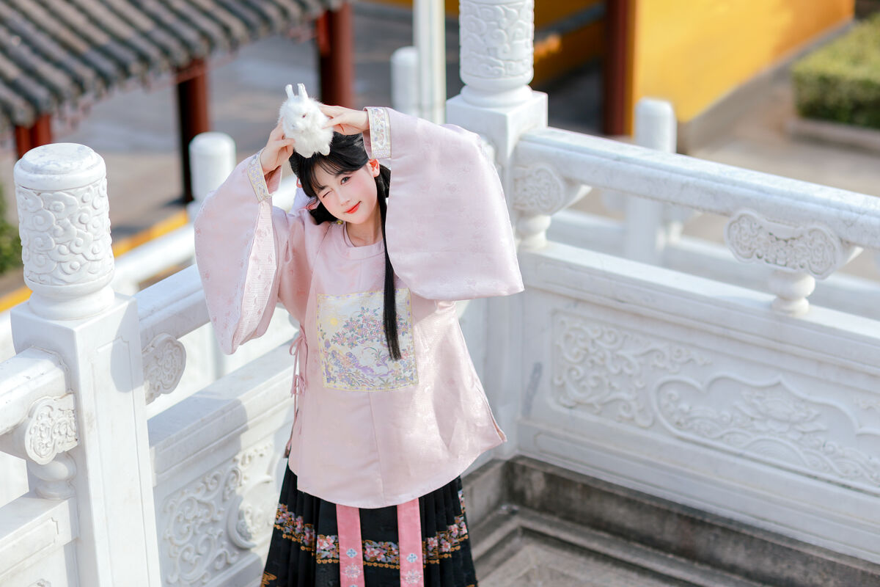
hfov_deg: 23.9
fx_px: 2078
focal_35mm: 85
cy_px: 294
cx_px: 440
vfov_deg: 16.1
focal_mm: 85
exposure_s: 1/1600
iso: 100
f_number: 2.2
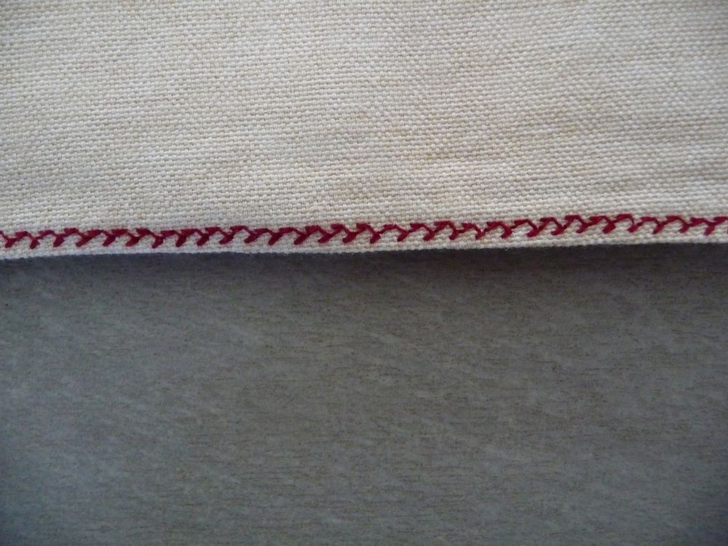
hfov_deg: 63.4
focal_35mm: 28
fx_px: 589
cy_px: 273
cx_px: 364
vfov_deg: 49.7
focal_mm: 4.7
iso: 800
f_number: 3.3
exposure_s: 1/40
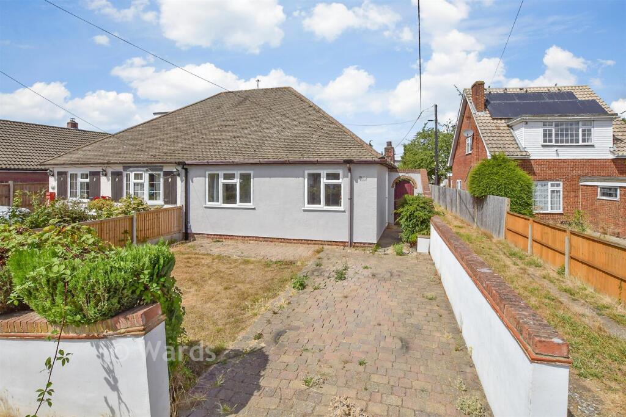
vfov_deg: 77.3
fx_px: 261
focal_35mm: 15
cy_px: 208
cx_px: 313
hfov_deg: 100.4
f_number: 8
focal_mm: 10
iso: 400
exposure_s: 1/2500
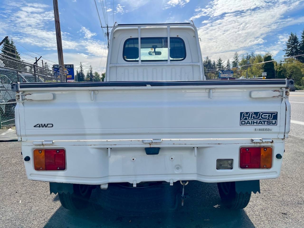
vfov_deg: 54.9
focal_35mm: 25
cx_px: 152
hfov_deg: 69.4
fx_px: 220
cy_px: 114
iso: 32
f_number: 1.6
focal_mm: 5.1
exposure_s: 1/3344
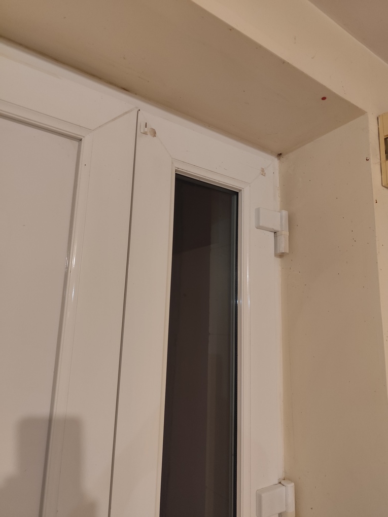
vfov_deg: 73.9
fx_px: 344
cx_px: 194
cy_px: 258
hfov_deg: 58.9
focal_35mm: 23
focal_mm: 6.19
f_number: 1.65
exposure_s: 1/33.3
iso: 1250
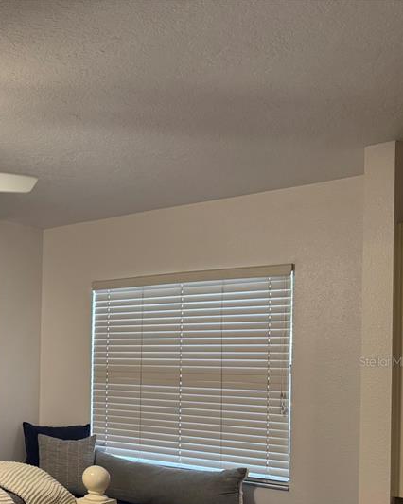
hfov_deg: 29.3
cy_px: 361
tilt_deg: -0.9
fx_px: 671
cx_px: -68
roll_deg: -1.2
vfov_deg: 40.3
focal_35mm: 45
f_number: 1.78
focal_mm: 6.76
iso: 200
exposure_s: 1/60
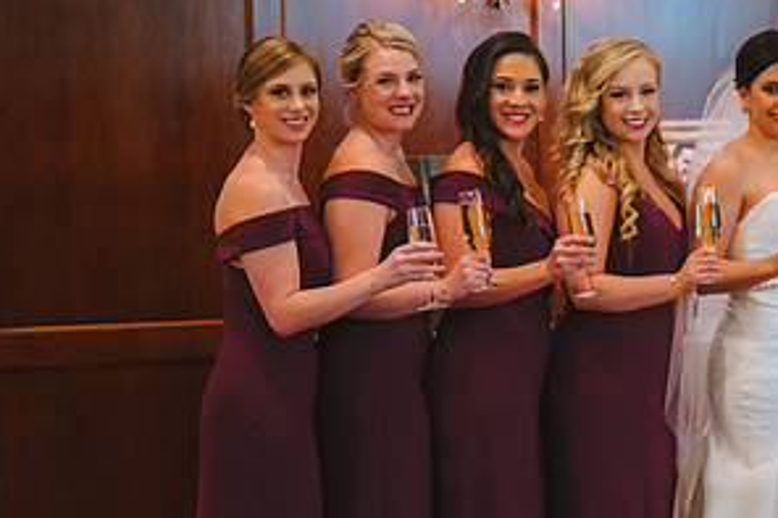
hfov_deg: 20.3
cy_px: 355
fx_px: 2117
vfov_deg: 13.9
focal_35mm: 98
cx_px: 754
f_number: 2.8
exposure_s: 1/200
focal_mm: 50
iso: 4000
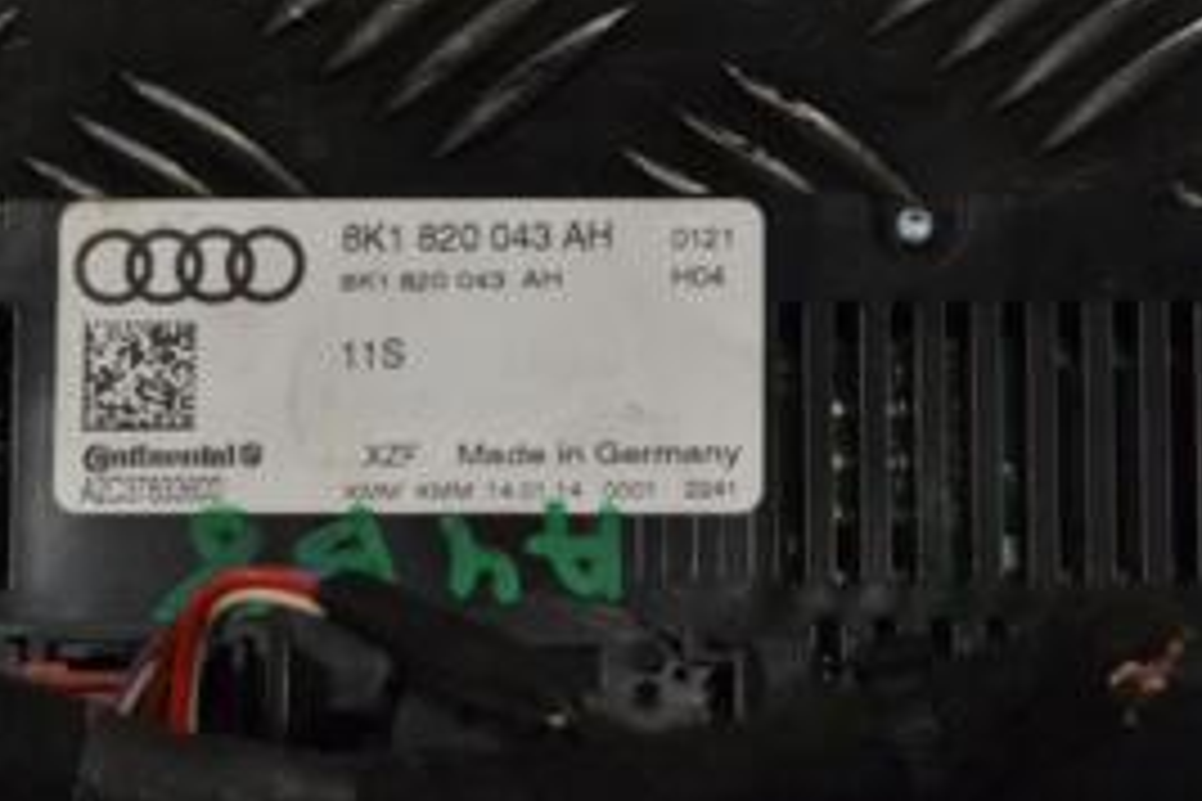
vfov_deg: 7.4
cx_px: 446
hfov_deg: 11.1
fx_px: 6181
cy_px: 518
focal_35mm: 185
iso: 3200
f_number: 10
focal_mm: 55
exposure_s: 1/400
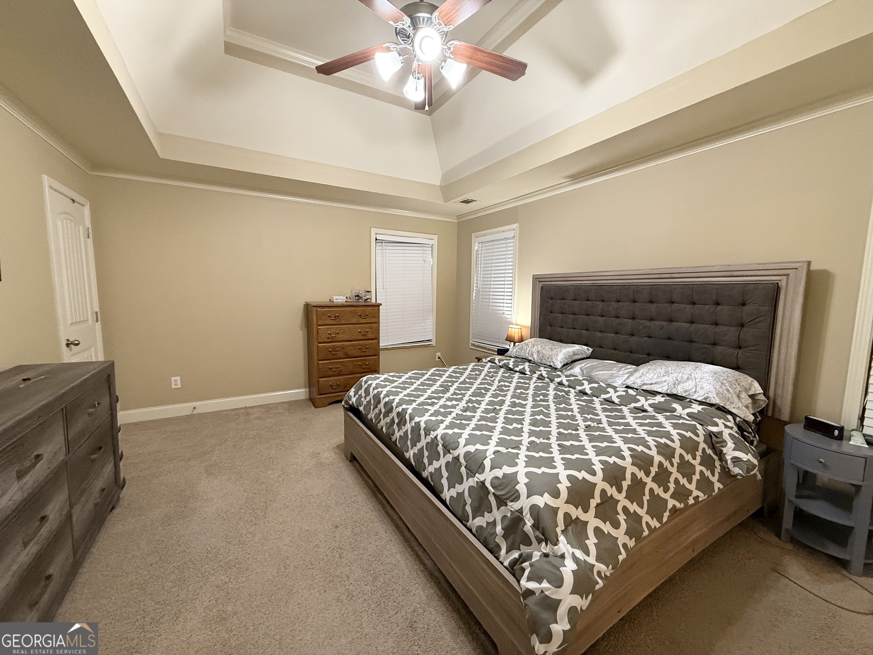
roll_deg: -0.6
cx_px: 436
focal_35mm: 14
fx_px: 353
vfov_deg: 85.7
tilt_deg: -5.5
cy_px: 328
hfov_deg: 102.1
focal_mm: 2.22
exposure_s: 1/60
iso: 400
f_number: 2.2
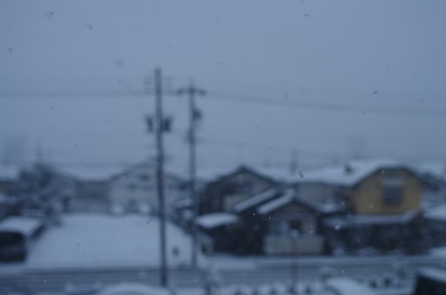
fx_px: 445
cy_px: 148
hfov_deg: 53.2
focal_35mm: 36
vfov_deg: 36.7
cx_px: 223
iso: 400
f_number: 2.2
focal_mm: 24
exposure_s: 1/1000
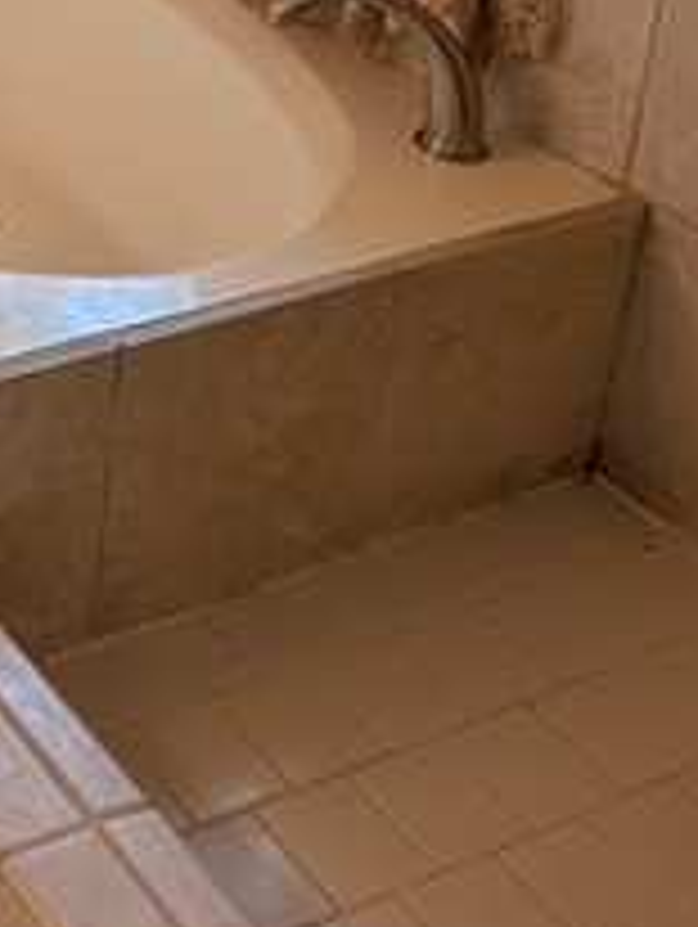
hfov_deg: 19.0
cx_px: -480
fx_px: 1690
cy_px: -248
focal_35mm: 63
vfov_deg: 26.5
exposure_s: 1/198
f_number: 1.7
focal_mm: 2.02
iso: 43
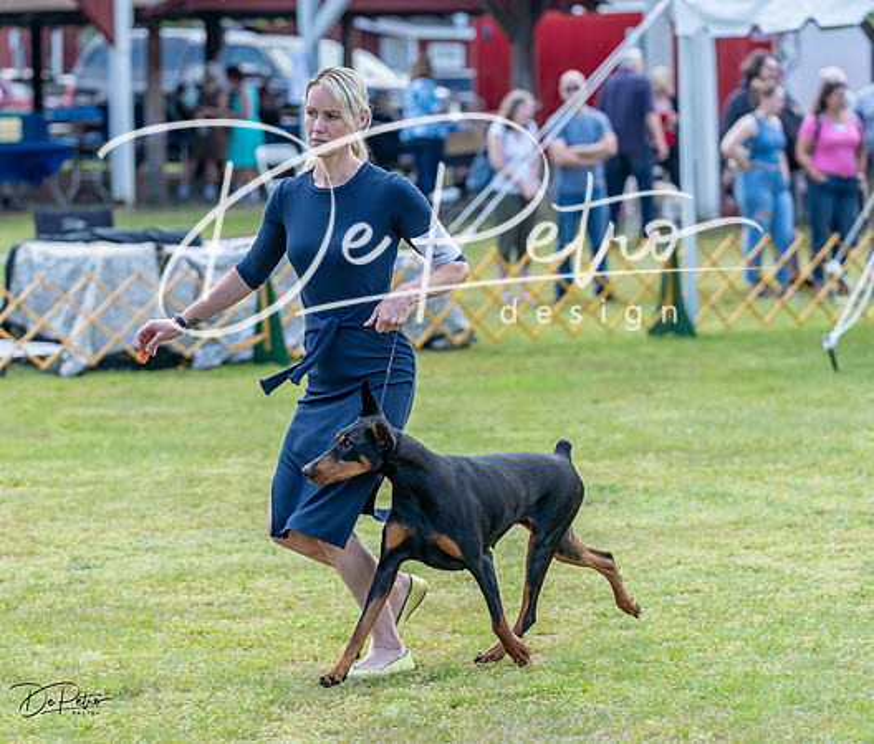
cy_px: 334
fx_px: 3984
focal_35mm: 150
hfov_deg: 12.5
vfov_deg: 10.7
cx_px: 391
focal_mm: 108
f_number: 3.2
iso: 125
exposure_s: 1/500
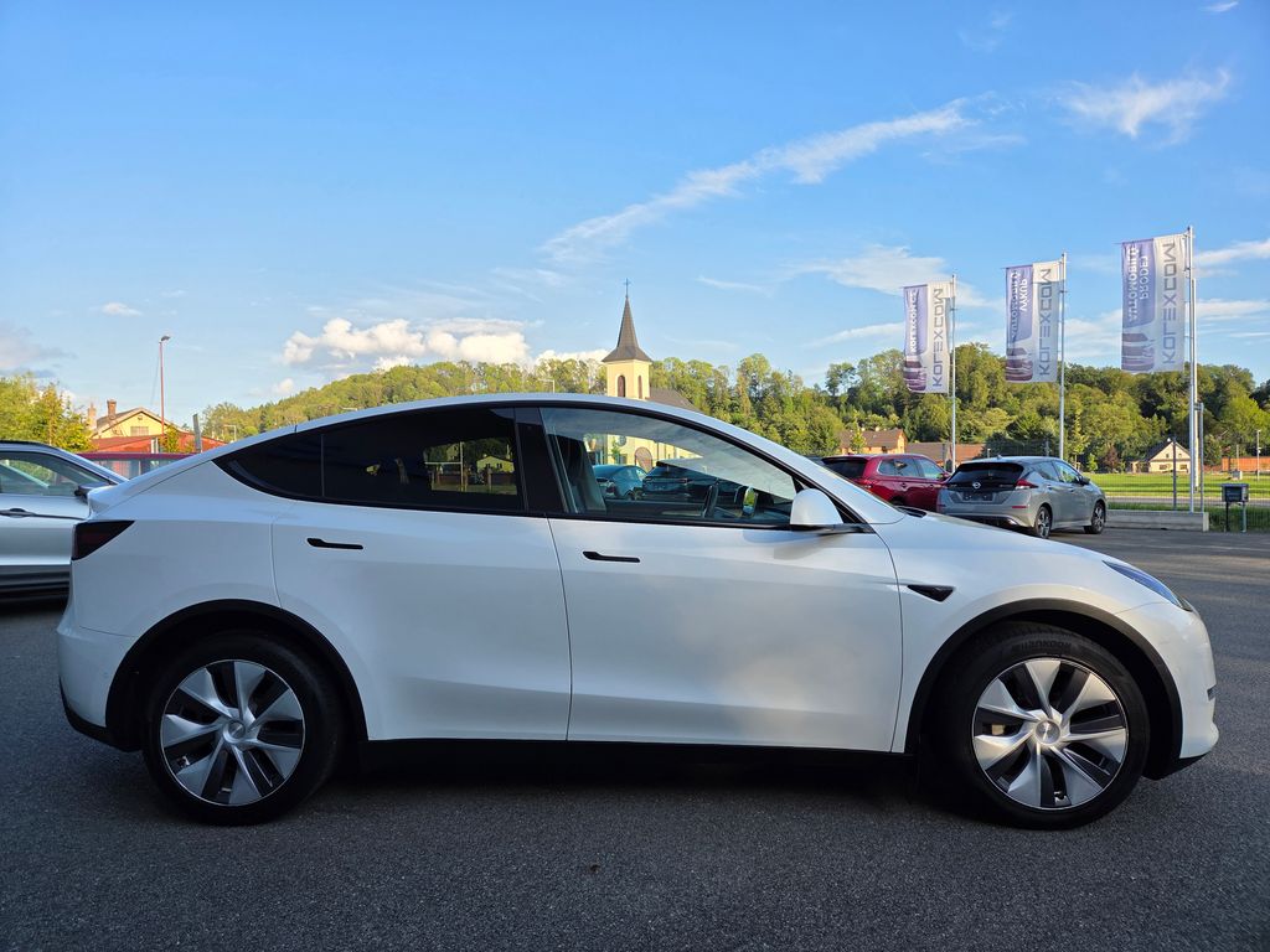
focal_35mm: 23
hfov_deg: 73.9
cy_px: 476
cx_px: 635
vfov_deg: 58.9
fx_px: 844
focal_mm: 5.4
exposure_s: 1/2198
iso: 80
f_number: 1.8
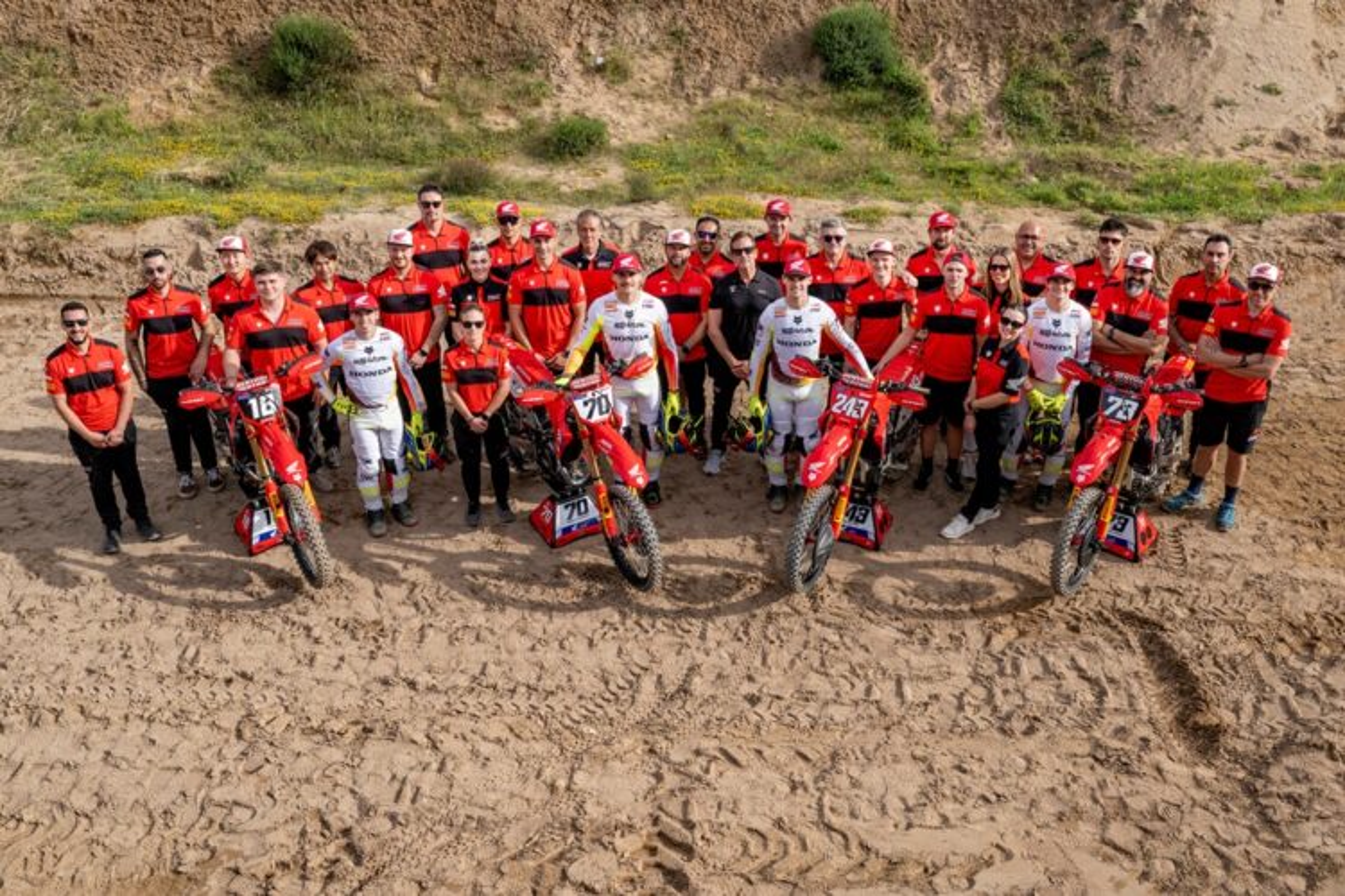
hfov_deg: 61.9
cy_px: 448
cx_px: 672
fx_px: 1121
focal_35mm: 30
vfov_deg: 43.6
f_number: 7.1
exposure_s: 1/1250
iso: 320
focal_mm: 30
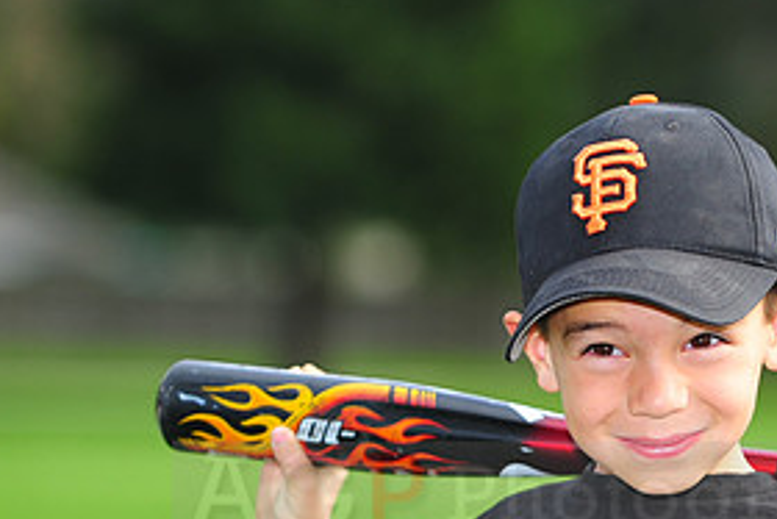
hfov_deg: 5.0
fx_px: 8940
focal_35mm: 414
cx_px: 638
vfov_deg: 3.3
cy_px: 477
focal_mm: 200
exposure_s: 1/1250
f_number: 4
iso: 400
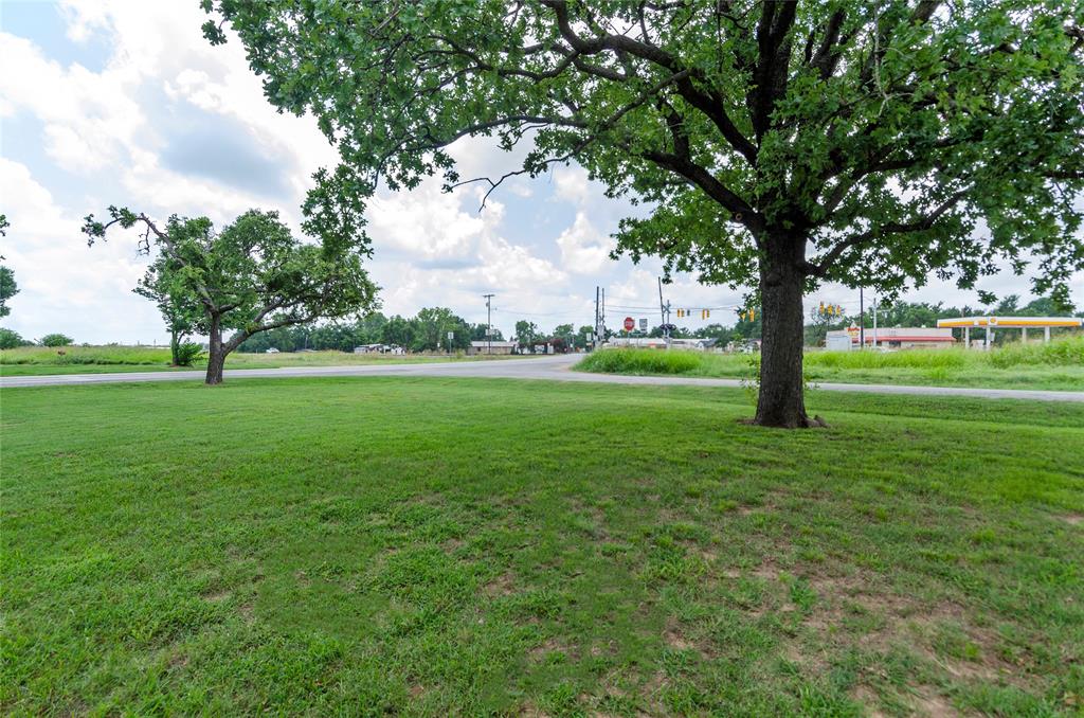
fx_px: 541
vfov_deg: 67.1
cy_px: 359
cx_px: 542
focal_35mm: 18
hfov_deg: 90.1
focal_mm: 12
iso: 200
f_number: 8
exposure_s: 1/250
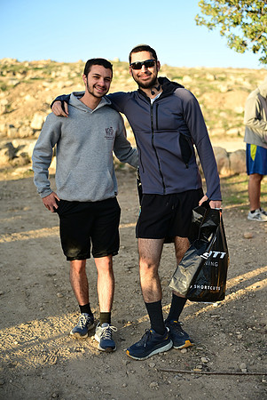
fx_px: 522
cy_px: 200
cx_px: 134
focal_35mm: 47
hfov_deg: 28.7
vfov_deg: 41.9
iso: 360
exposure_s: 1/2000
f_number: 2.2
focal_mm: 47
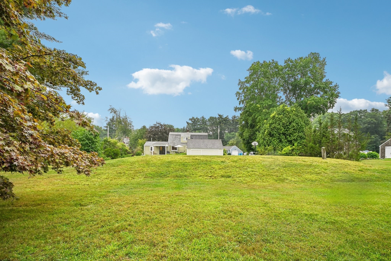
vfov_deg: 73.7
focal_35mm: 16
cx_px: 196
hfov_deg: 96.7
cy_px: 130
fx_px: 174
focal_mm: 16
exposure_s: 1/250
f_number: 8
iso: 400
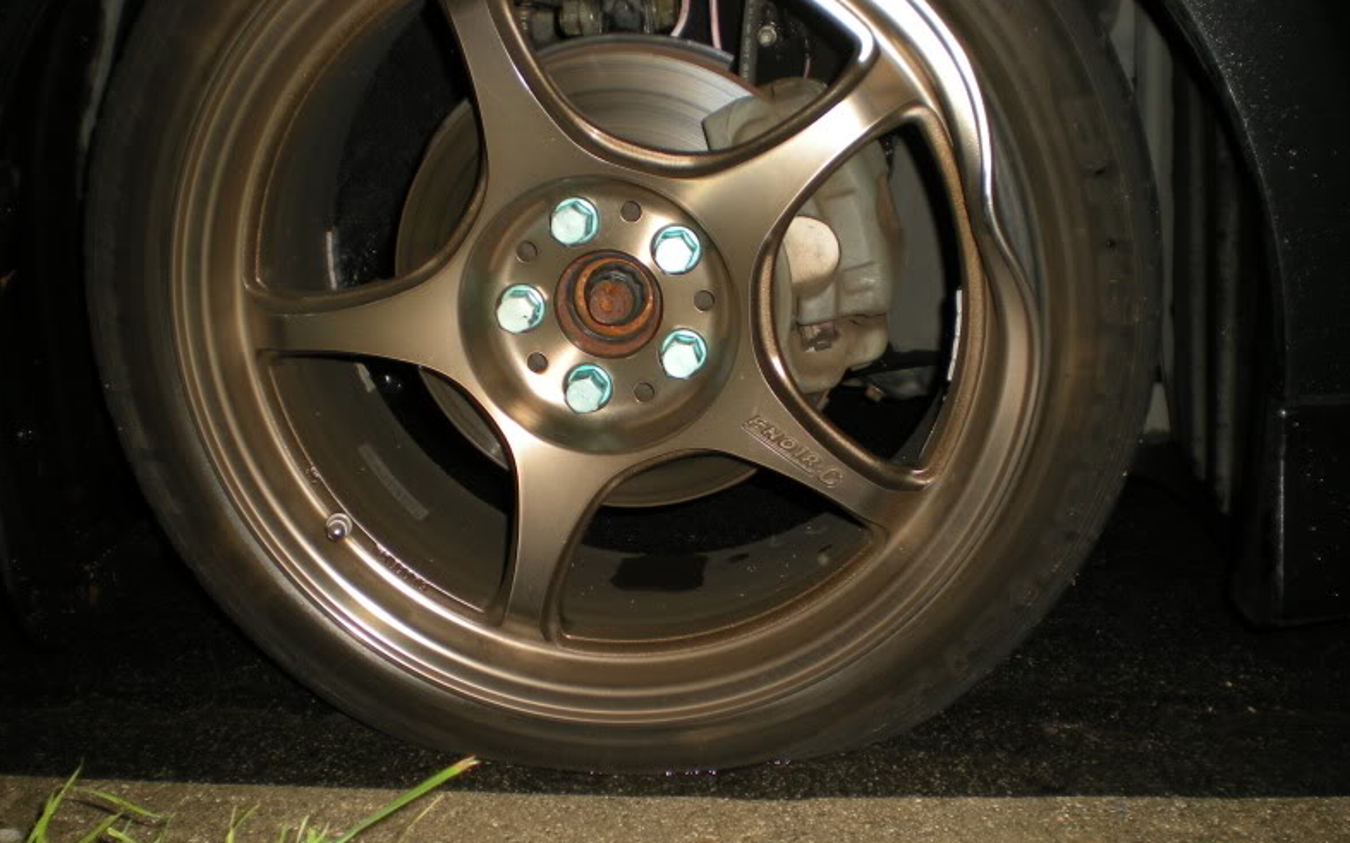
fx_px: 1508
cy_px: 455
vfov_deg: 31.2
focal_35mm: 41
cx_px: 666
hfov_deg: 48.2
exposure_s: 1/60
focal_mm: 6.3
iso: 64
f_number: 3.1
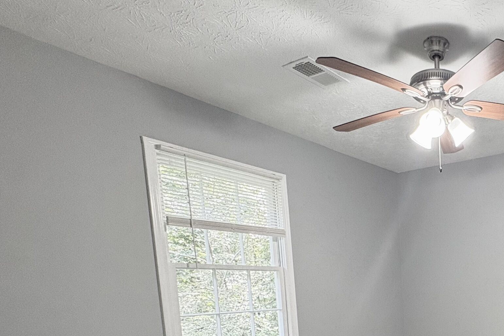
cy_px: 328
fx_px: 406
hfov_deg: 52.6
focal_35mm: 29
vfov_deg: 40.1
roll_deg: +2.0
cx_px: 486
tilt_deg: -5.2
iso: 250
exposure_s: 1/60
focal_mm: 2.22
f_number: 2.2
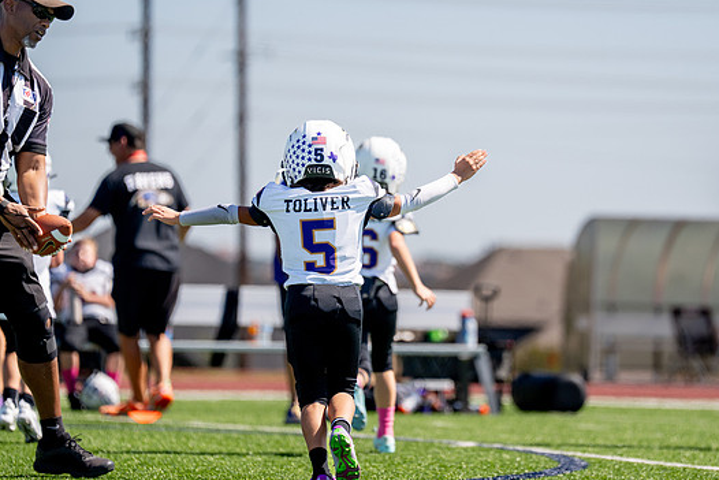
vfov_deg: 4.9
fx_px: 5613
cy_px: 250
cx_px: 398
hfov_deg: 7.3
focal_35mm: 281
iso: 250
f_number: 2.8
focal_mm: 200
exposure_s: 1/5000
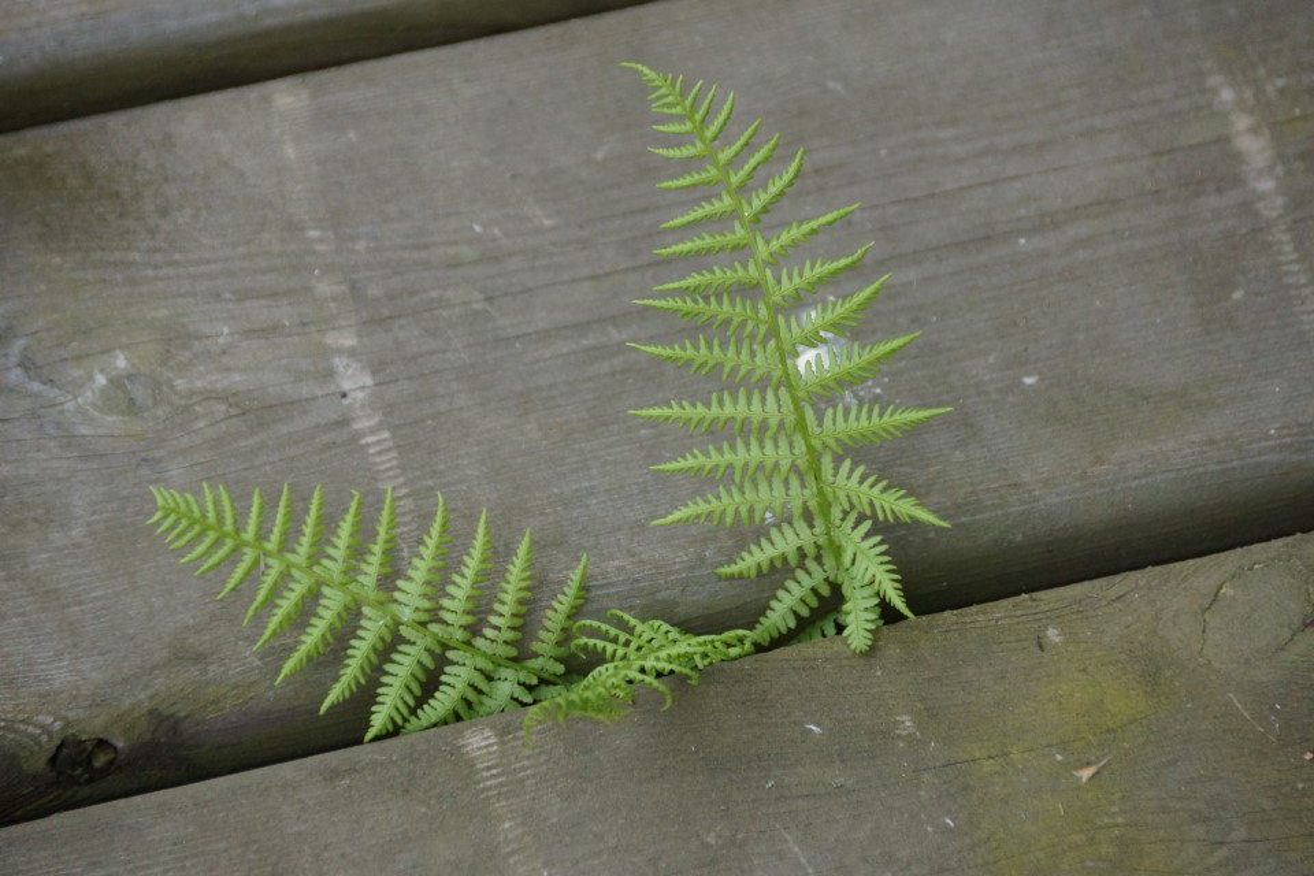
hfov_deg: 6.5
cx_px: 657
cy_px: 438
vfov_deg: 4.4
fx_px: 11497
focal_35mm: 315
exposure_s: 1/320
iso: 1600
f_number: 6.3
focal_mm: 210
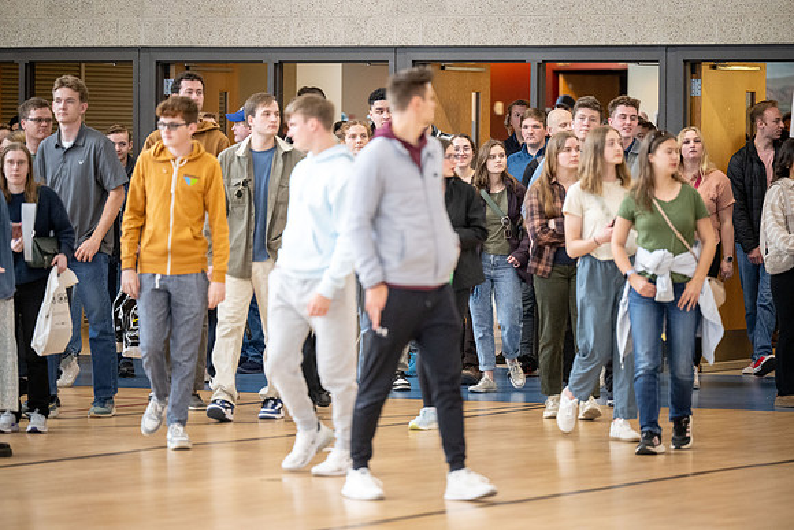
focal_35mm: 204
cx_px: 397
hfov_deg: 10.1
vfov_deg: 6.7
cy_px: 265
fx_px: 4492
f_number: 2.8
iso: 2500
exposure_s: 1/400
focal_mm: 200
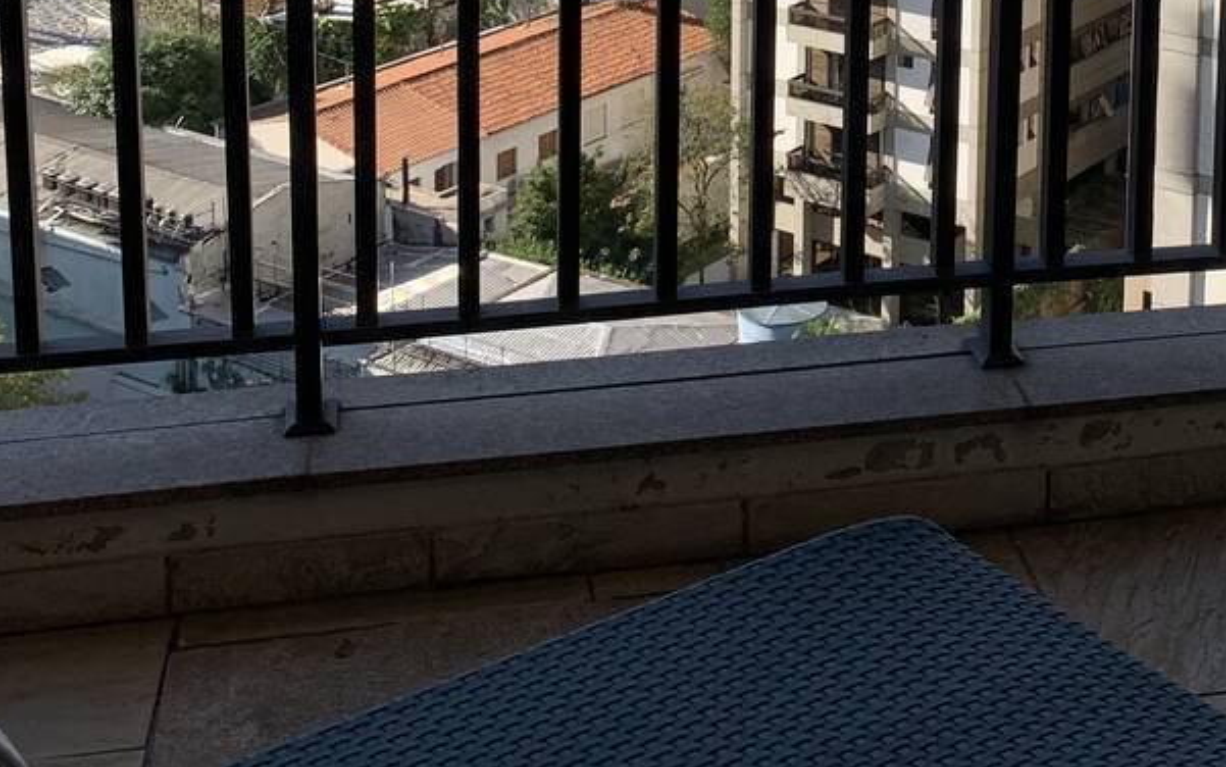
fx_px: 2206
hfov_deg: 30.4
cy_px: -218
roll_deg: -1.4
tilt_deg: -10.4
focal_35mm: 66
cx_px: 971
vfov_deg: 18.4
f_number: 1.8
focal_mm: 4.25
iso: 25
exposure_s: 1/1513
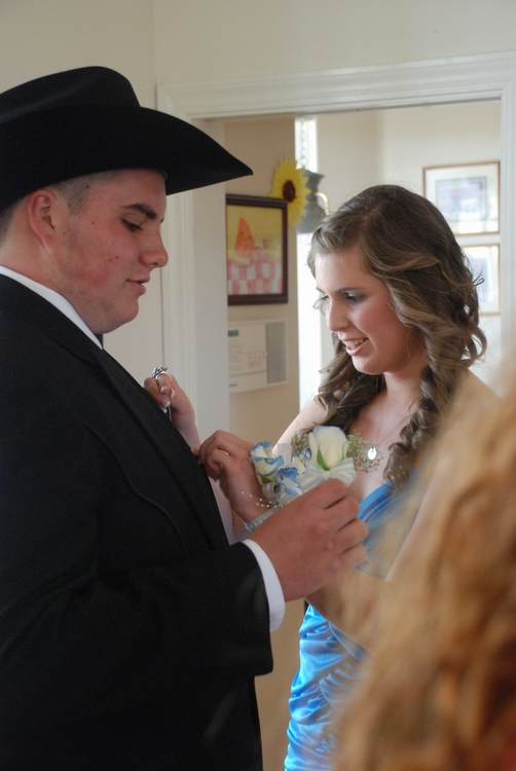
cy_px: 386
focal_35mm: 72
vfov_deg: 28.0
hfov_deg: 19.0
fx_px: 1544
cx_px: 258
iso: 1600
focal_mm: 48
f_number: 4.8
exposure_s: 1/100
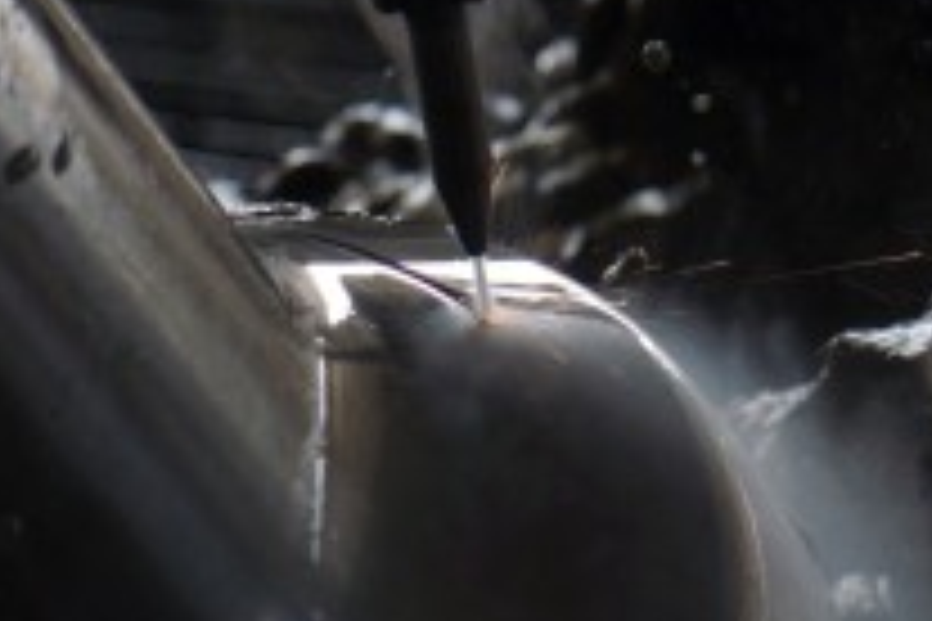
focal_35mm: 320
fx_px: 8284
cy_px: 346
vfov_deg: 4.3
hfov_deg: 6.4
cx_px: 707
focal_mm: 105
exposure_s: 1/160
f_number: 5.6
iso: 400
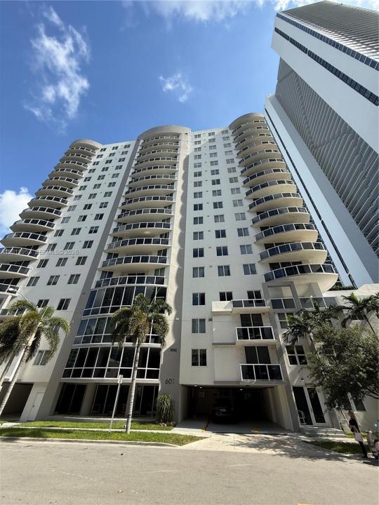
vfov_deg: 102.1
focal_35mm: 14
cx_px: 190
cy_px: 252
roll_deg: -2.2
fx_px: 204
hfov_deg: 85.7
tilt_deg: +35.7
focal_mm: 2.22
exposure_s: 1/1017
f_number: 2.2
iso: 50
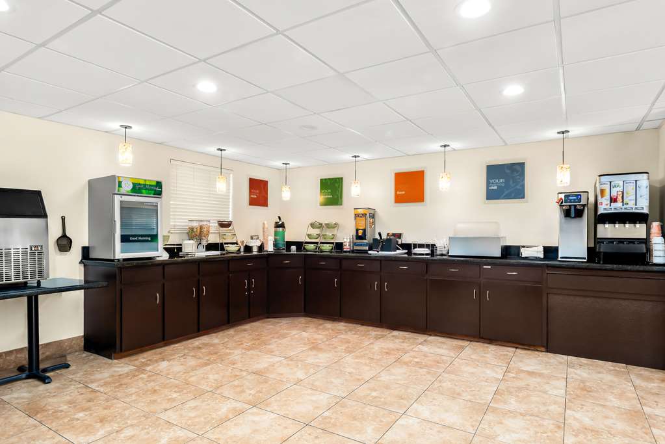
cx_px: 332
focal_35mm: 24
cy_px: 222
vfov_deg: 53.2
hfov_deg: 73.7
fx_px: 443
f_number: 11
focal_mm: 24
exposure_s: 1/2
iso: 400
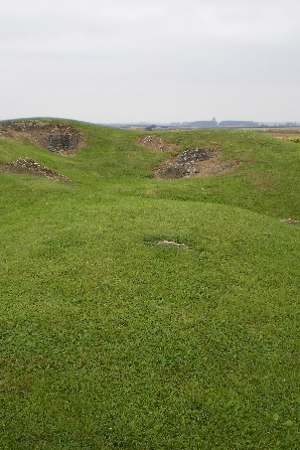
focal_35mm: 53
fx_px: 662
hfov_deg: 25.5
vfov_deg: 37.5
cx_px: 136
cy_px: 224
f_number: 4.6
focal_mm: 6.3
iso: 64
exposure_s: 1/160
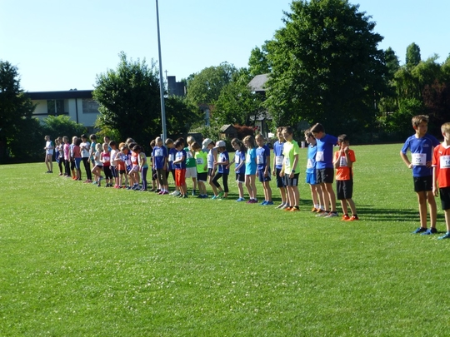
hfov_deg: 31.2
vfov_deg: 23.7
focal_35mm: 62
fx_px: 806
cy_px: 168
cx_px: 225
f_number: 4.8
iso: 100
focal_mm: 11
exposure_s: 1/320
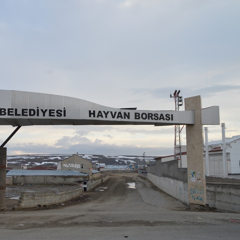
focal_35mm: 43
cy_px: 119
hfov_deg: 38.6
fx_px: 337
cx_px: 74
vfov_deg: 39.2
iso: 160
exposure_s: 1/125
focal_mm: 22
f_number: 5.6
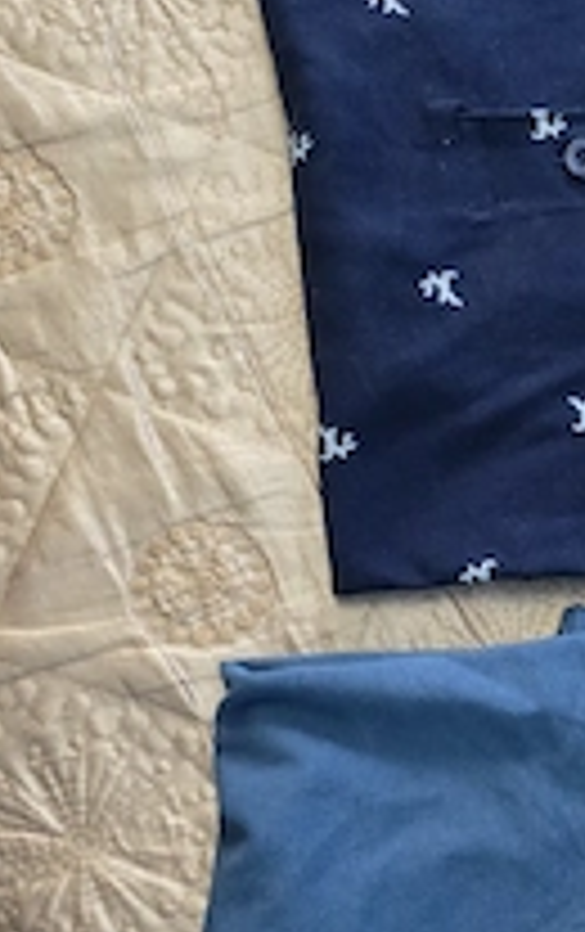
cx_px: 580
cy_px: 680
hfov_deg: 26.1
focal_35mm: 47
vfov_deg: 41.5
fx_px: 1195
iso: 1000
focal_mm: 6.3
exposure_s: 1/101
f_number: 1.7
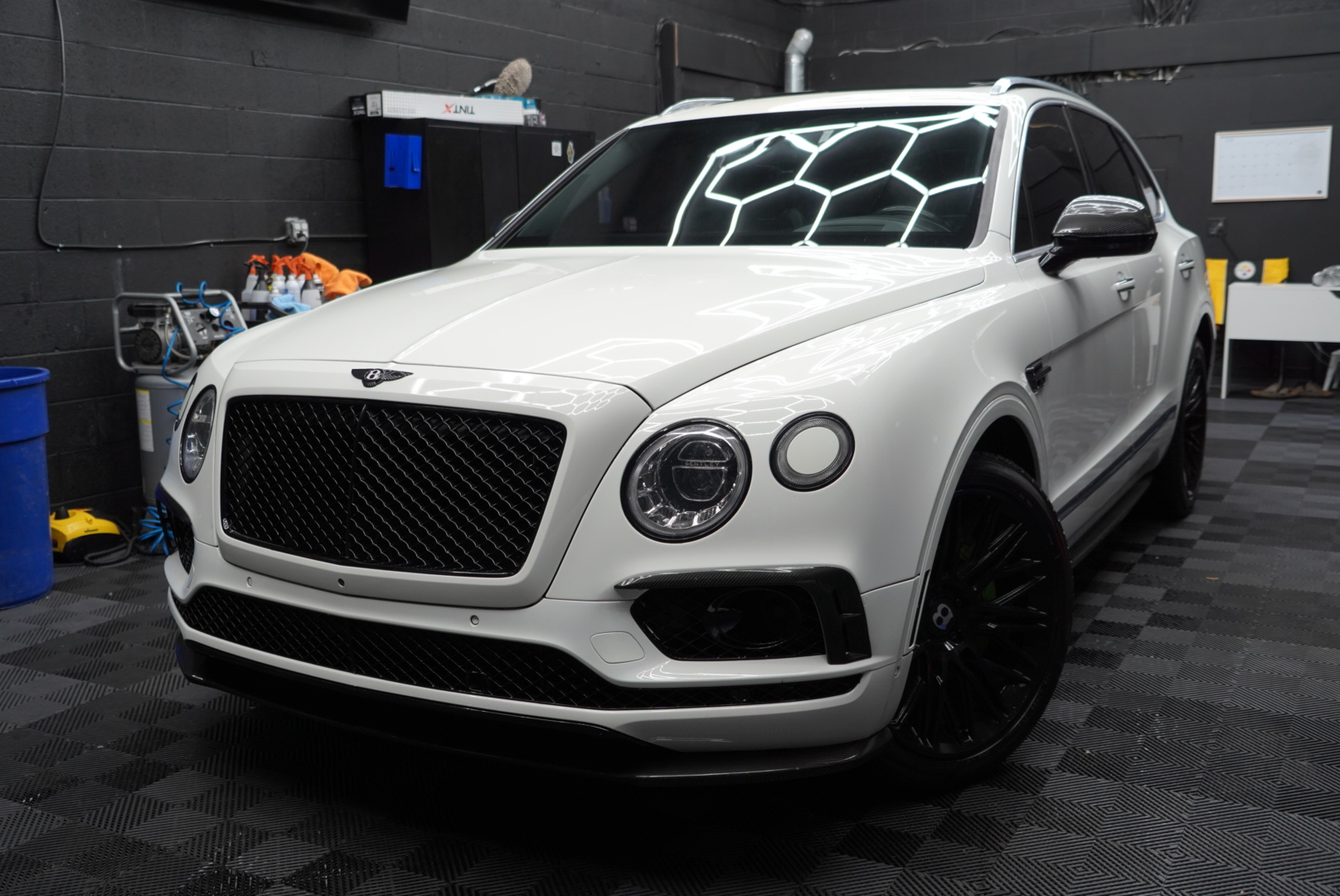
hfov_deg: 55.8
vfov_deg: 38.9
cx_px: 670
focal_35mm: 34
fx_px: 1266
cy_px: 448
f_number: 4
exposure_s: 1/160
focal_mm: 34
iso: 1250
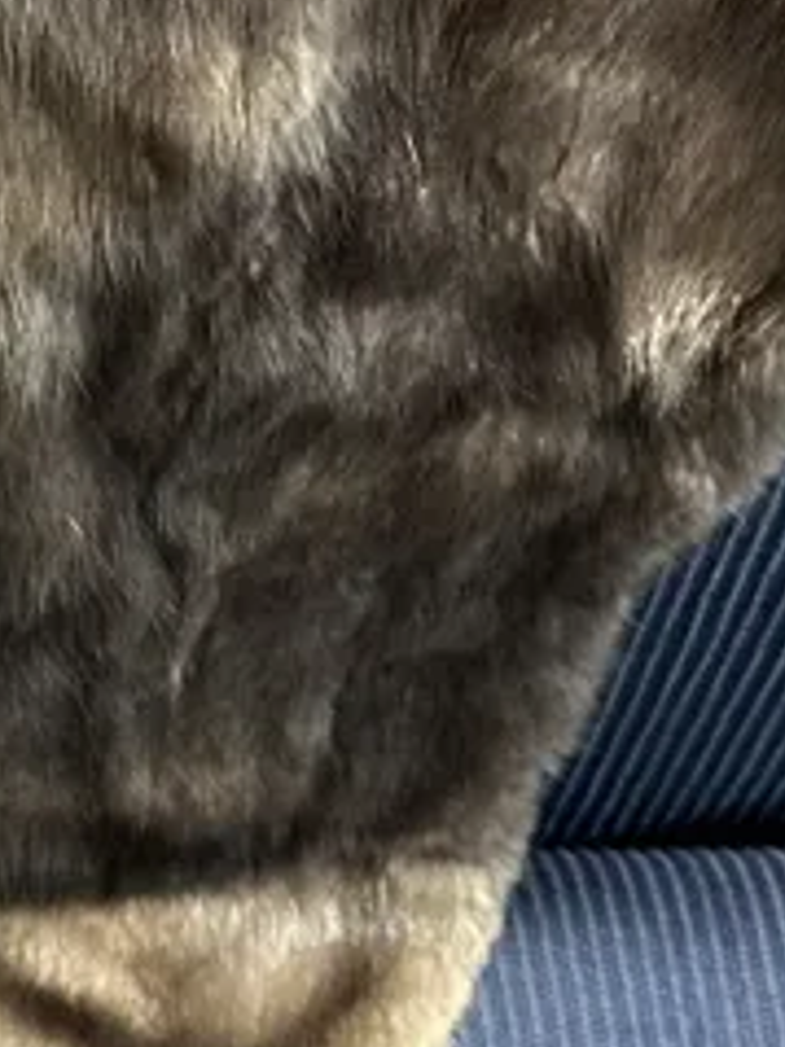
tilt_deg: -63.7
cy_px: 228
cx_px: -395
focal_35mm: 103
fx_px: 3117
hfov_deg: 13.5
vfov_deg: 18.9
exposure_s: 1/50
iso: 320
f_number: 1.78
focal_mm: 6.86
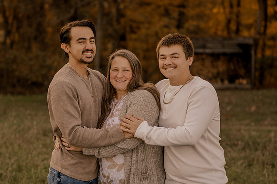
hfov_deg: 22.3
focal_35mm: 91
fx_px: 702
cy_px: 108
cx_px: 110
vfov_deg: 14.9
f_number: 1.8
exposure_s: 1/640
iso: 250
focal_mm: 50
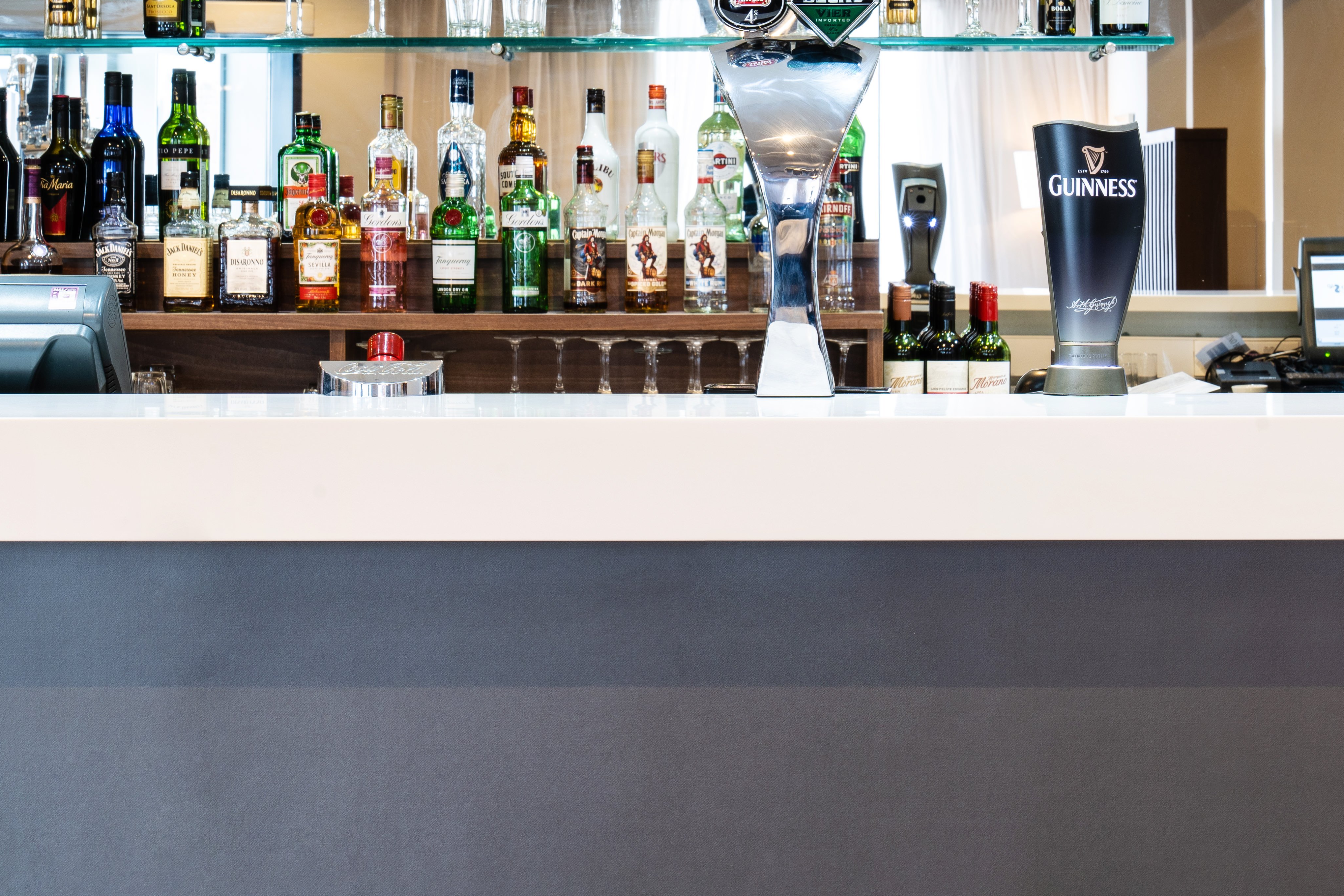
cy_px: 259
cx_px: 766
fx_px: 3845
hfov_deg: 19.8
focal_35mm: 103
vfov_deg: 13.3
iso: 200
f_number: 13
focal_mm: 70
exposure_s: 1
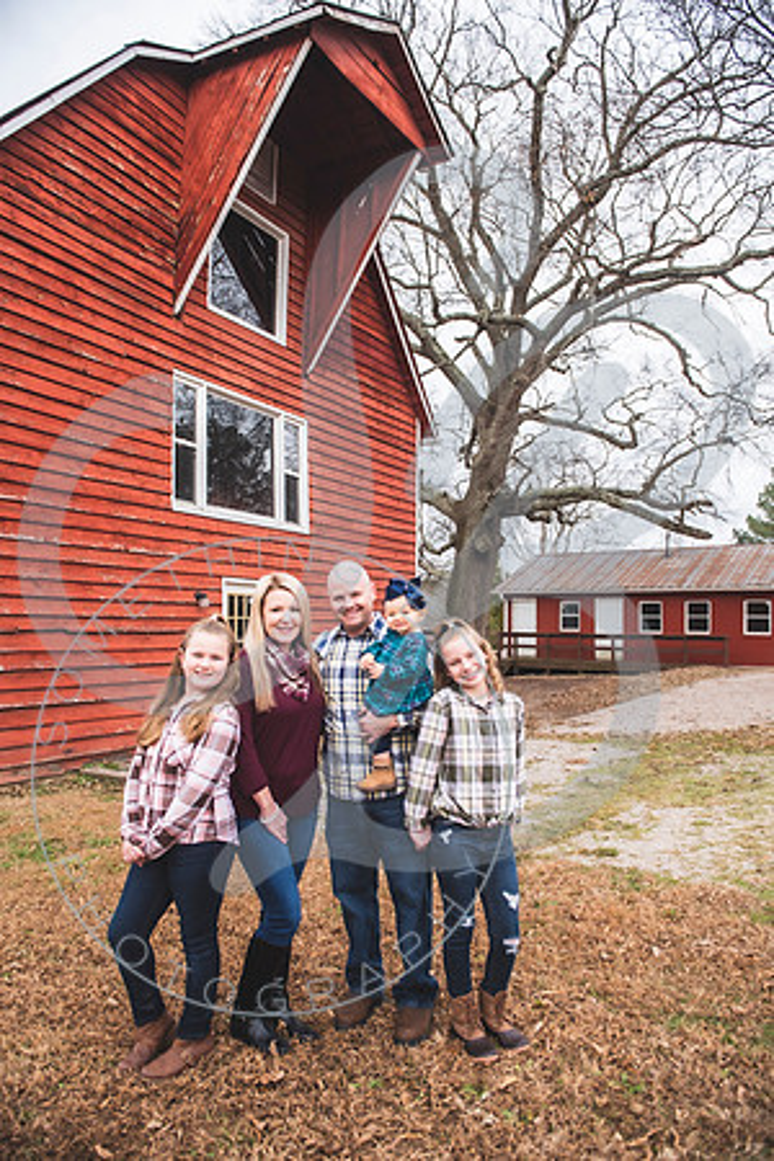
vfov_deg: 73.7
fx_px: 774
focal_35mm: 24
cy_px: 580
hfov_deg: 53.1
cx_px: 387
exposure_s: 1/160
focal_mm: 24
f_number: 4
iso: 200
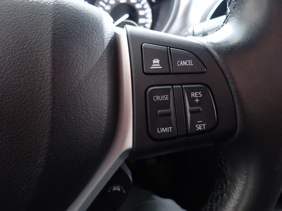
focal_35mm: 25
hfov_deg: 69.4
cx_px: 141
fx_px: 204
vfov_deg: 54.9
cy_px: 106
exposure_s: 1/15
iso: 800
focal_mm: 4.5
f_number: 2
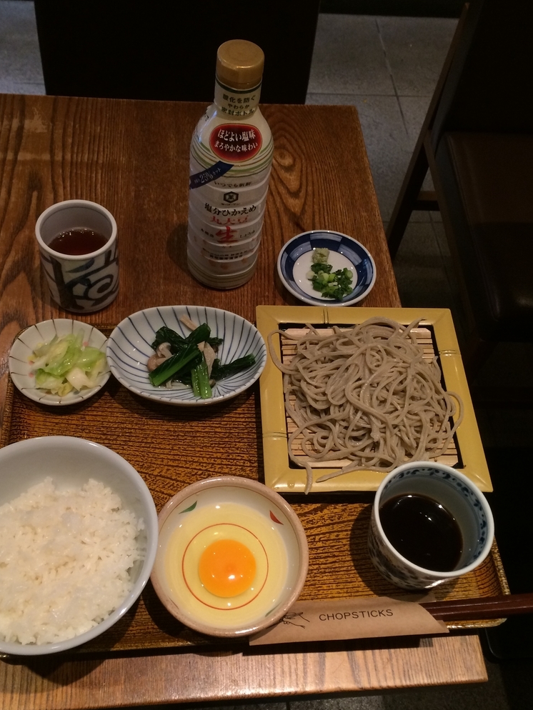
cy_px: 355
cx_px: 251
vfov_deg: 52.6
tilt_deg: -57.5
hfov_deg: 40.7
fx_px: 718
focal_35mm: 35
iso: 125
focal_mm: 4.15
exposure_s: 1/30
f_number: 2.2
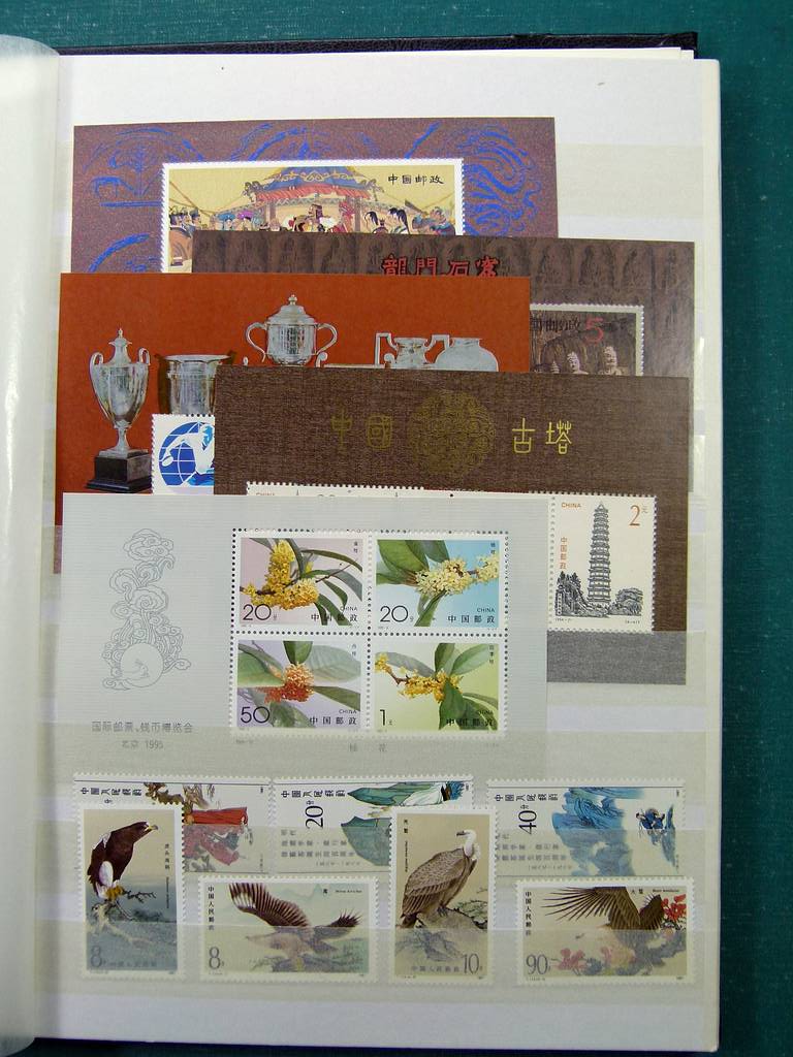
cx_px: 396
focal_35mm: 36
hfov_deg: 39.7
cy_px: 528
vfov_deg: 51.4
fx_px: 1100
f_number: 3.6
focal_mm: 6.5
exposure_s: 1/125
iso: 100
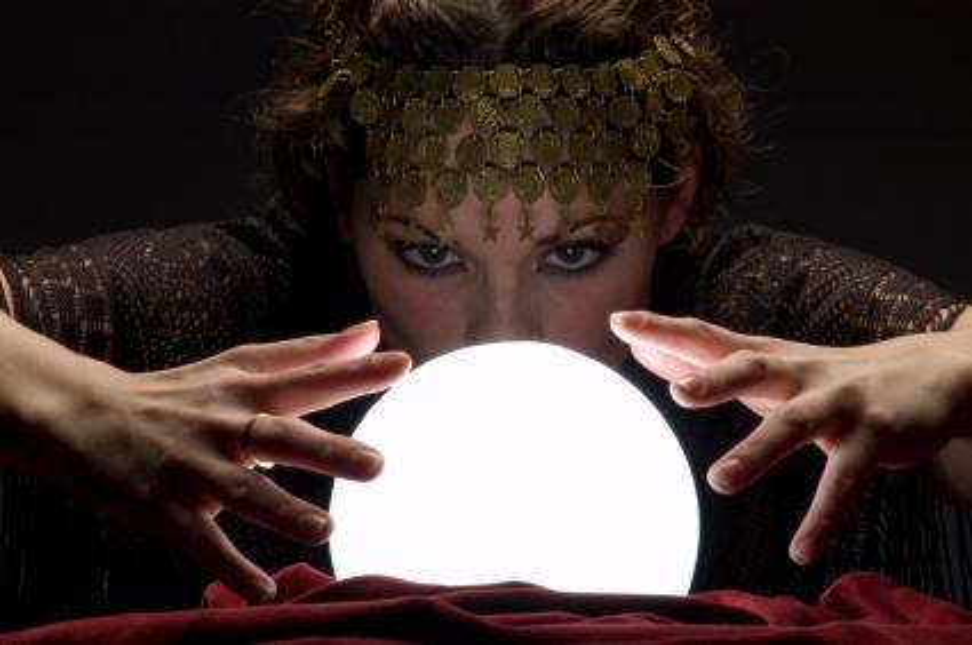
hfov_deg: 7.4
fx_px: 7481
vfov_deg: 4.9
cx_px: 486
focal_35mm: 278
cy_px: 322
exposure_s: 1/20
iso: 200
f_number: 19
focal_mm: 185
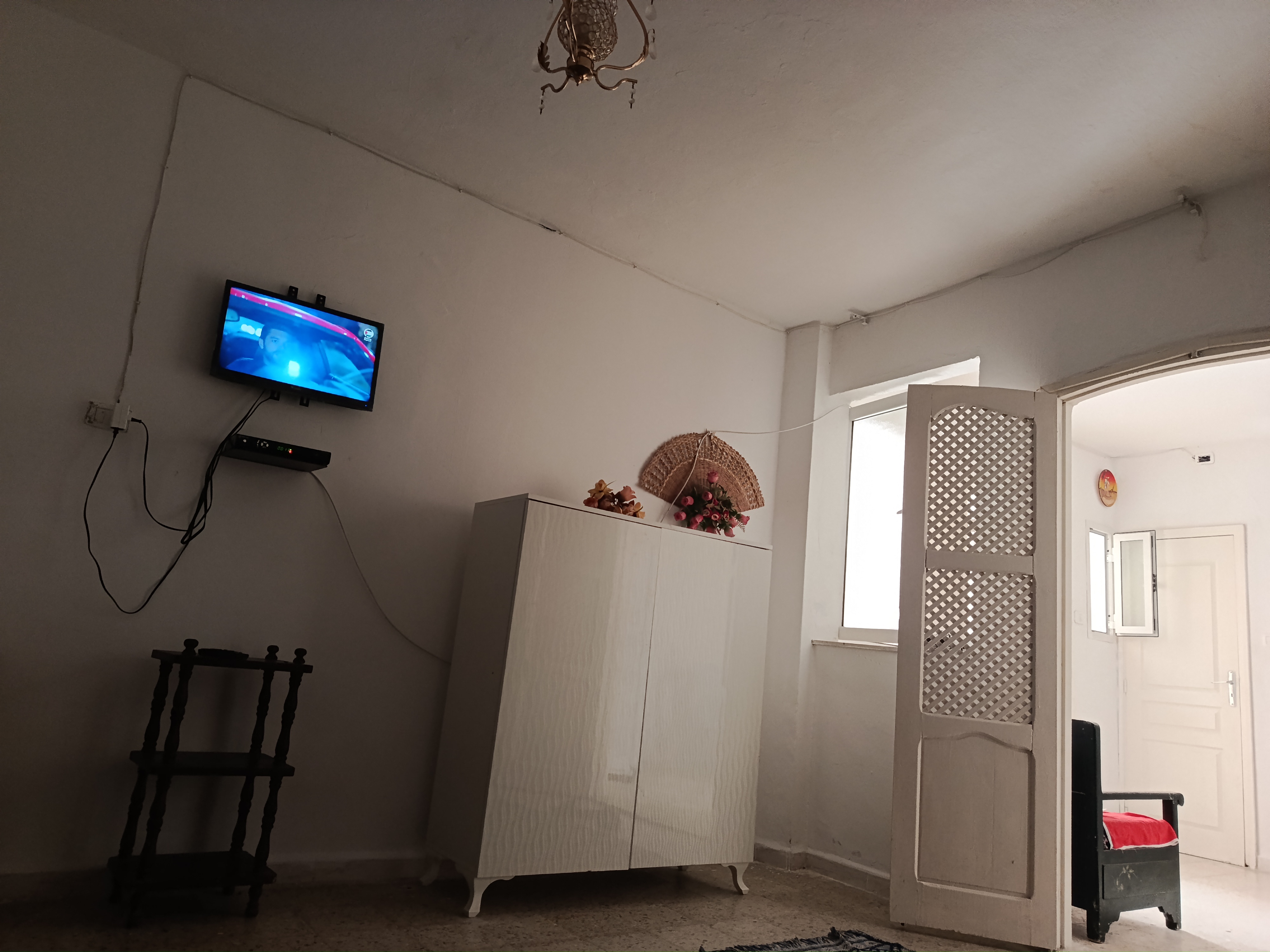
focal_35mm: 24
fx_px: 881
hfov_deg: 71.6
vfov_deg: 56.8
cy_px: 476
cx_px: 635
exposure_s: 1/99.9
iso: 1000
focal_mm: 5.24
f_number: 1.7
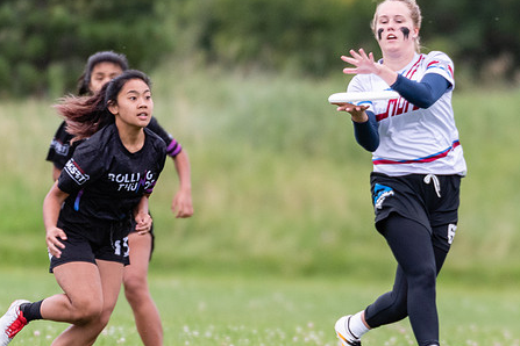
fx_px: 16870
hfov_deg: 1.8
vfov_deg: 1.2
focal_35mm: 1168
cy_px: 174
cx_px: 453
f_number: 4
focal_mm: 400
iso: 720
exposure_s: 1/1000
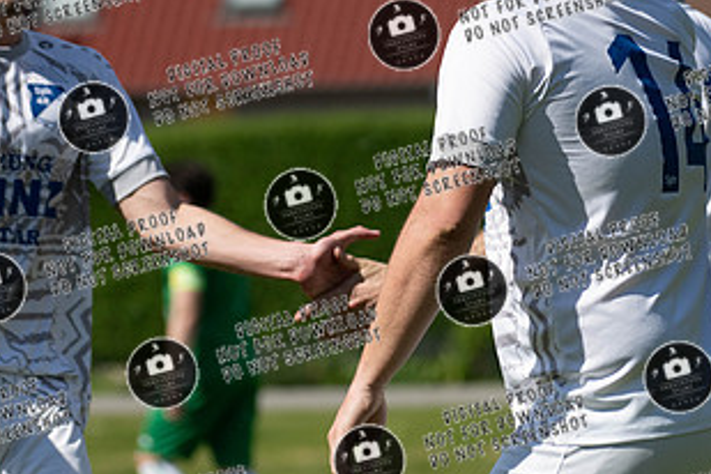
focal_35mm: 397
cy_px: 124
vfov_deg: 3.5
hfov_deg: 5.2
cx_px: 488
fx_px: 7840
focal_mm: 200
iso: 900
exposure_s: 1/8000
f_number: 5.6
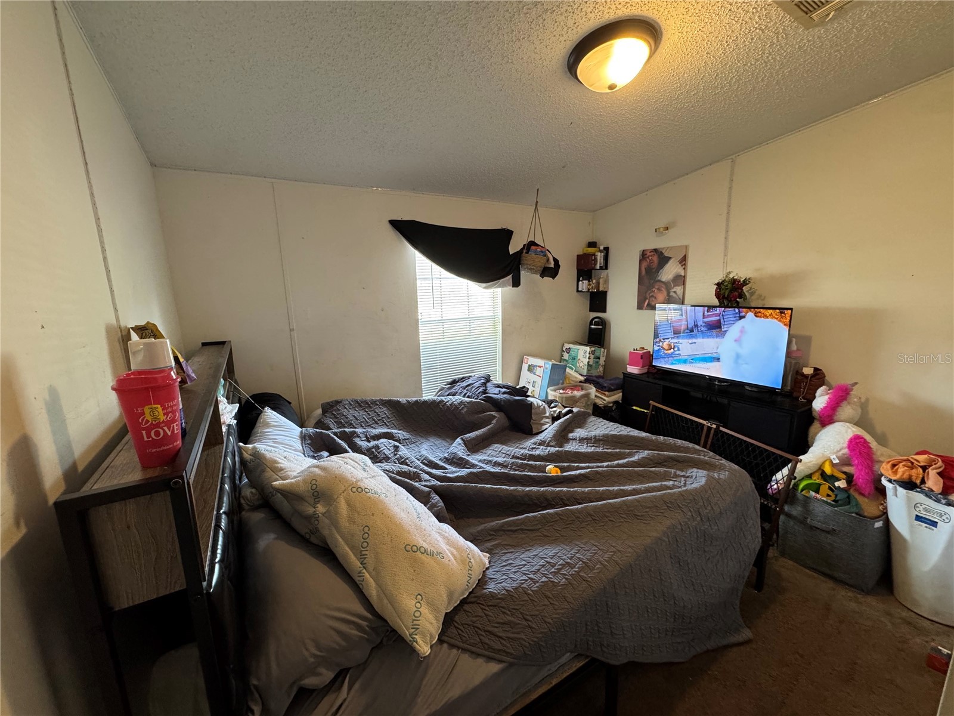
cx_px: 477
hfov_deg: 102.1
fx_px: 386
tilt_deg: -11.4
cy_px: 358
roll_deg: +0.5
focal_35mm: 14
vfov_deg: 85.7
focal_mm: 2.22
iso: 320
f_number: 2.2
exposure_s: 1/60
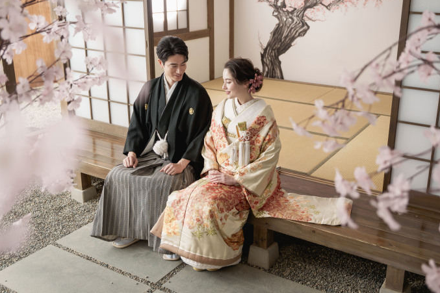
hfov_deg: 49.0
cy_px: 123
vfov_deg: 33.7
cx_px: 238
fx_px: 482
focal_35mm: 39
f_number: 2.8
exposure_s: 1/80
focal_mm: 33.4
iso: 250
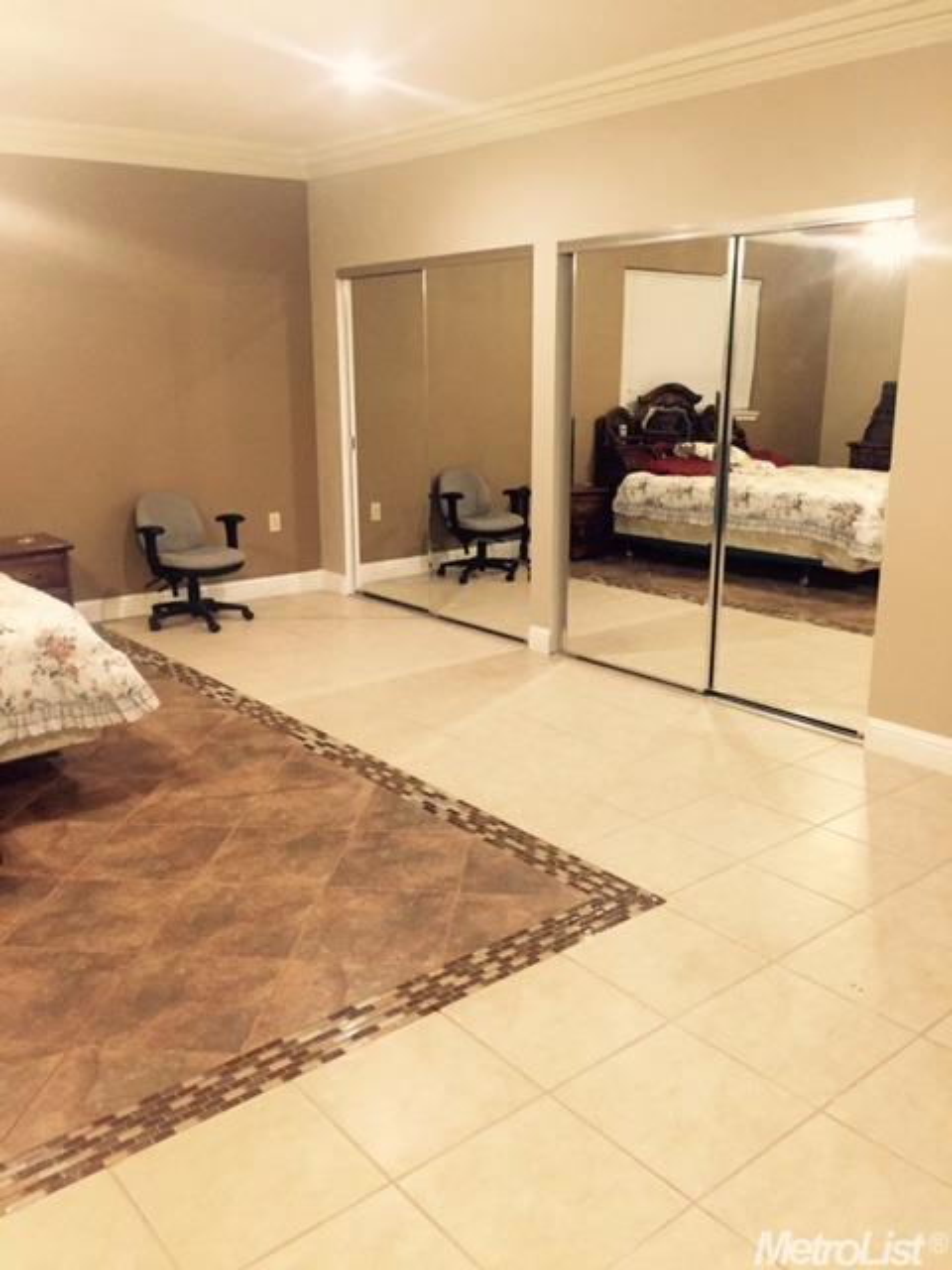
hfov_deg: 48.2
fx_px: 1063
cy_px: 635
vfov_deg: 61.7
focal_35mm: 29
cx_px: 476
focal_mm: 4.15
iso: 200
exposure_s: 1/30
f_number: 2.2
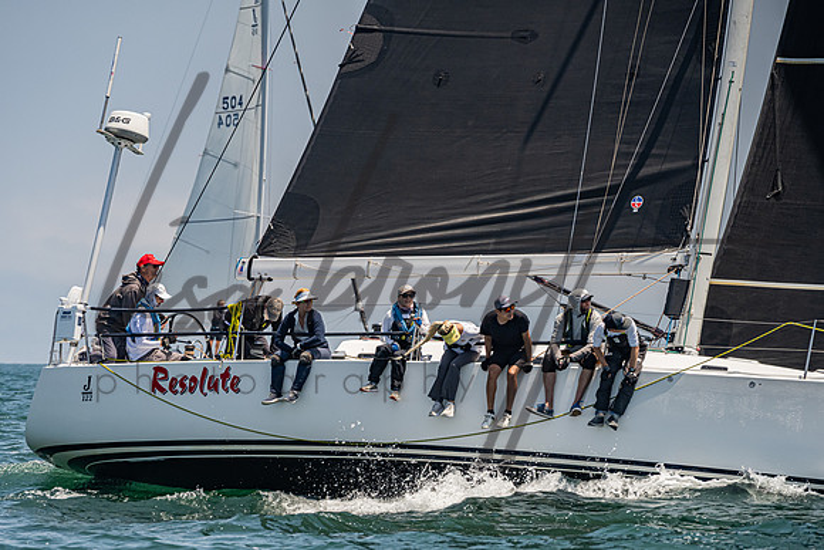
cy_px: 347
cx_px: 361
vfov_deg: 4.5
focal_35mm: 303
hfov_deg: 6.8
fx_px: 6927
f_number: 8
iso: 500
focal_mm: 240
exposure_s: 1/2000
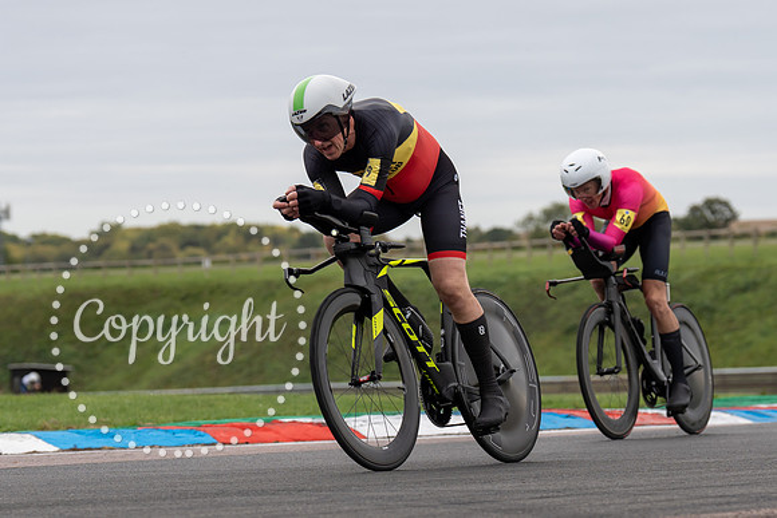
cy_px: 322
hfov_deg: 11.3
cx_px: 368
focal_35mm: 183
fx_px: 3942
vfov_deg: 7.5
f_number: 4
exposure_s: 1/800
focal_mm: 100
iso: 160
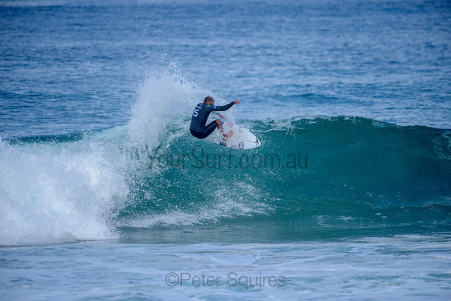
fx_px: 6266
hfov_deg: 4.1
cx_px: 226
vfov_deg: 2.8
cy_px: 150
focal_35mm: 500
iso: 220
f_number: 5.6
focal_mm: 500
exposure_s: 1/2000
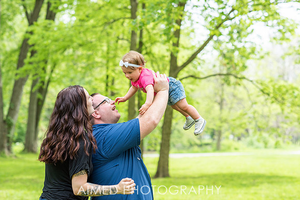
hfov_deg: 23.4
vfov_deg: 15.8
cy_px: 100
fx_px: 723
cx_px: 152
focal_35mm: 87
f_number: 3.5
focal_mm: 85
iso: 320
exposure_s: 1/1000
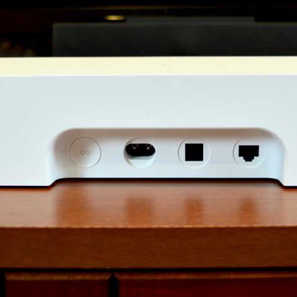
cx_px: 161
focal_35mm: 47
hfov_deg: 36.0
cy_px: 150
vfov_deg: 36.1
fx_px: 456
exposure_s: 1/50
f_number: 4
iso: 400
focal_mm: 24
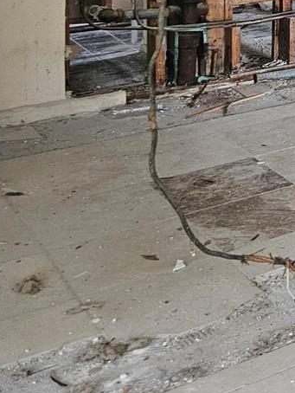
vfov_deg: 21.9
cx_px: 685
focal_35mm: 81
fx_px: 920
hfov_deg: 13.7
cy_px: -108
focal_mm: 6.3
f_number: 1.7
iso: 640
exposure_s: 1/170
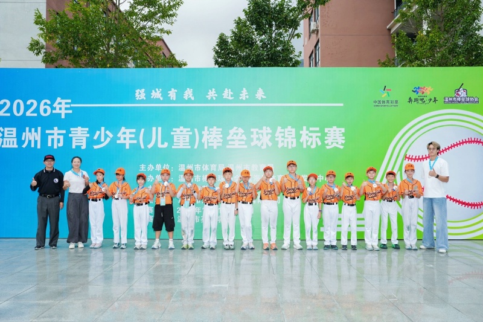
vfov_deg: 43.6
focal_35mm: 30
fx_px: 402
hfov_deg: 61.9
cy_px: 161
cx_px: 242
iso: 320
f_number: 4
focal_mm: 30
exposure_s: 1/125
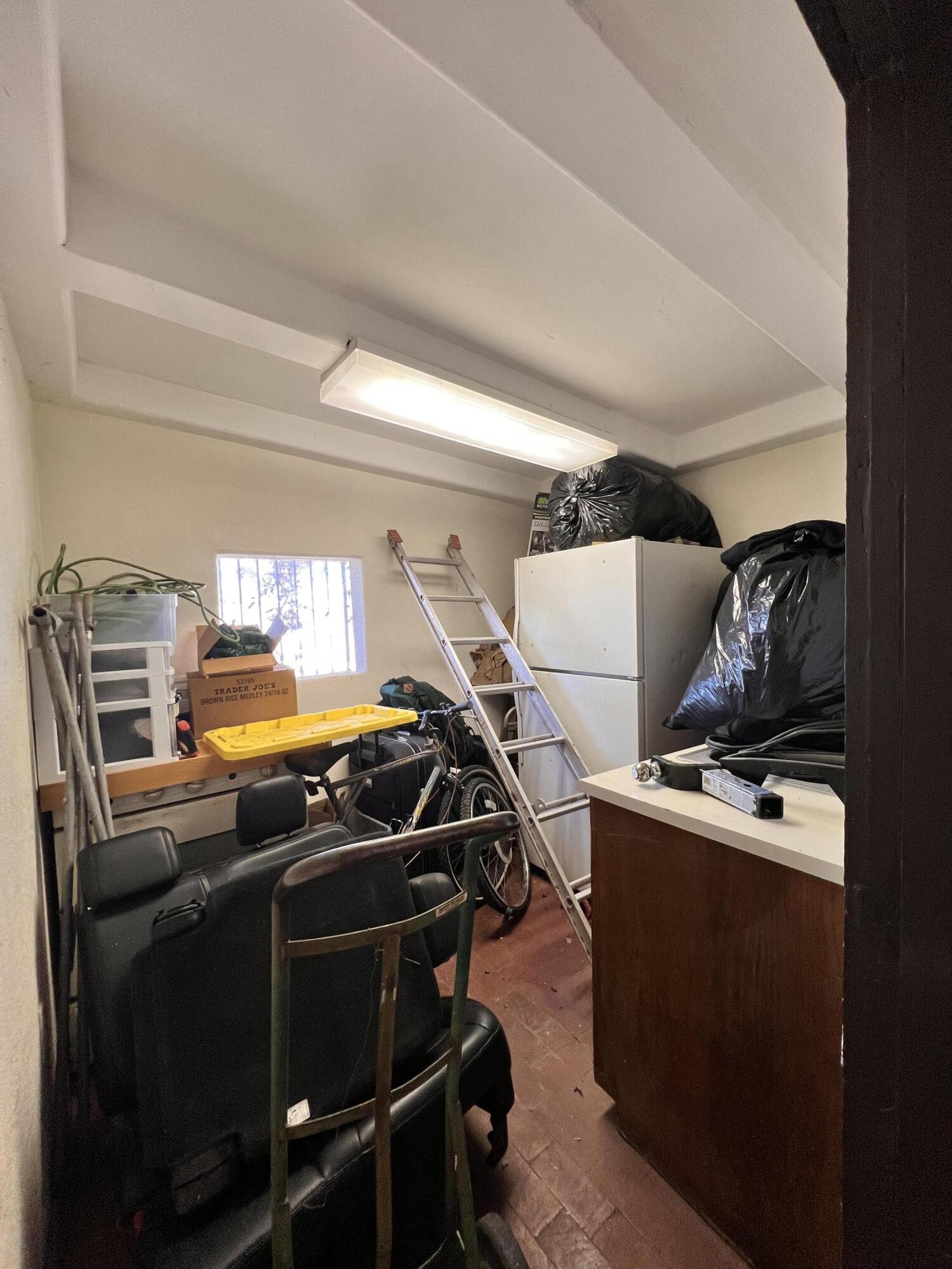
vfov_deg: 106.2
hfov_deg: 89.9
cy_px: 634
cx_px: 476
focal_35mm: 13
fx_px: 477
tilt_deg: -1.6
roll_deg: +1.9
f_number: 1.8
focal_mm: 1.57
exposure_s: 1/120
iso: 160
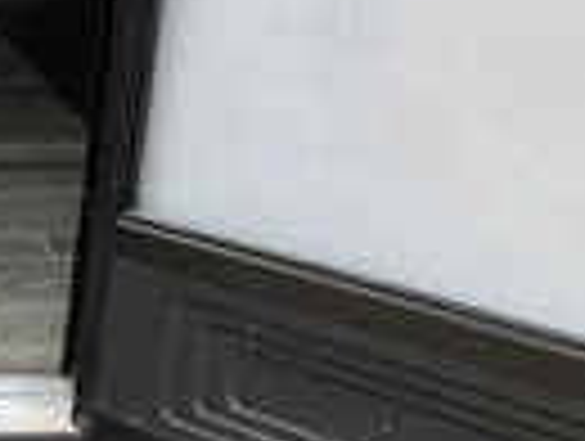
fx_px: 1507
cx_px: -279
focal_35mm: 89
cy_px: 603
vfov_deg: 15.7
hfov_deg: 19.3
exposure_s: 1/297
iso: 25
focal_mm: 3
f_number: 1.8
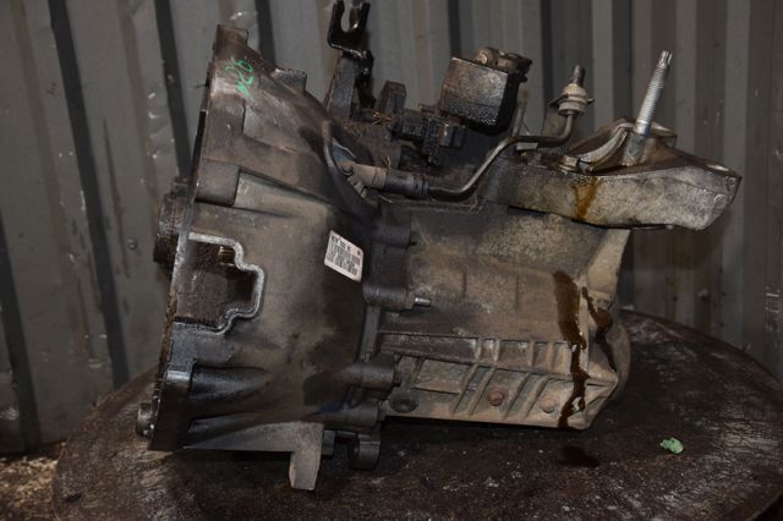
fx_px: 1043
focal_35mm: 48
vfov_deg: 28.0
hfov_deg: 41.1
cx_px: 392
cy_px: 260
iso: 800
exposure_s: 1/60
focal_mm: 32
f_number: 5
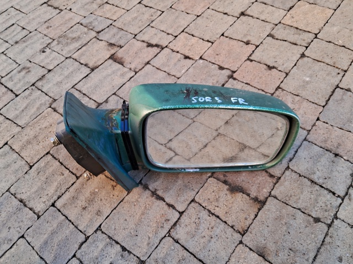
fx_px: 265
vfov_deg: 53.0
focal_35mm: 26
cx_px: 176
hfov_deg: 67.3
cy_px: 132
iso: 32
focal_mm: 3.98
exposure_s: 1/50
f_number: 1.8
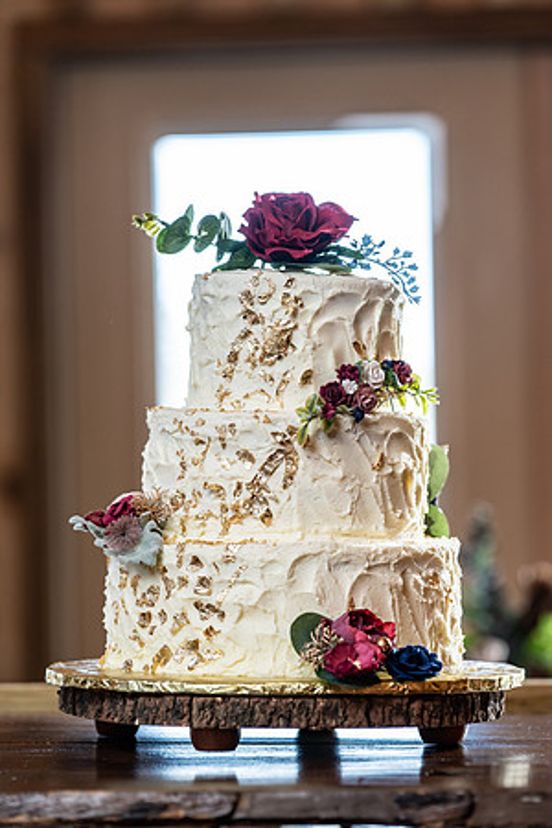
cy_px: 414
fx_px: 3289
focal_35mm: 143
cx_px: 276
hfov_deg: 9.6
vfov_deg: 14.3
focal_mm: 143
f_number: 4
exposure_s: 1/250
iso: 1000
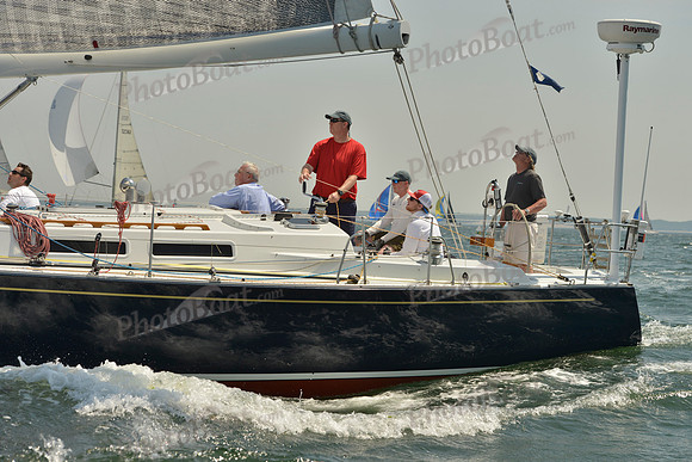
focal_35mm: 90
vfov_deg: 15.2
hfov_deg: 22.6
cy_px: 231
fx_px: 1730
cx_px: 346
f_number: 8
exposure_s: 1/1250
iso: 200
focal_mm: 90
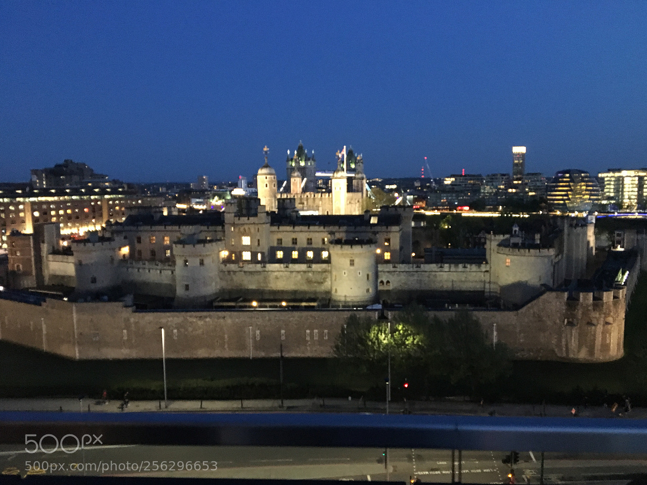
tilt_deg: -6.5
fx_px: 561
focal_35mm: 30
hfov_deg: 60.0
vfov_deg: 46.8
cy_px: 248
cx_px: 333
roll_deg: +0.2
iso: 500
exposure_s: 1/17
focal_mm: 4.15
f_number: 2.2
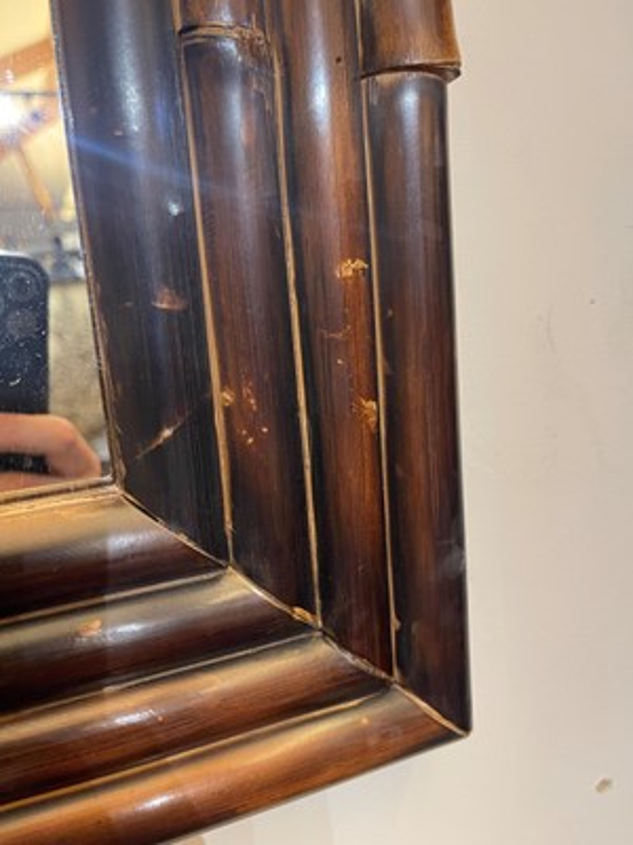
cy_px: 422
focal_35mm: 25
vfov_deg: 69.4
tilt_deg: -12.2
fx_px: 610
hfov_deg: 54.9
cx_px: 316
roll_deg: +6.0
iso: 400
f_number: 1.6
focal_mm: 5.1
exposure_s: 1/50
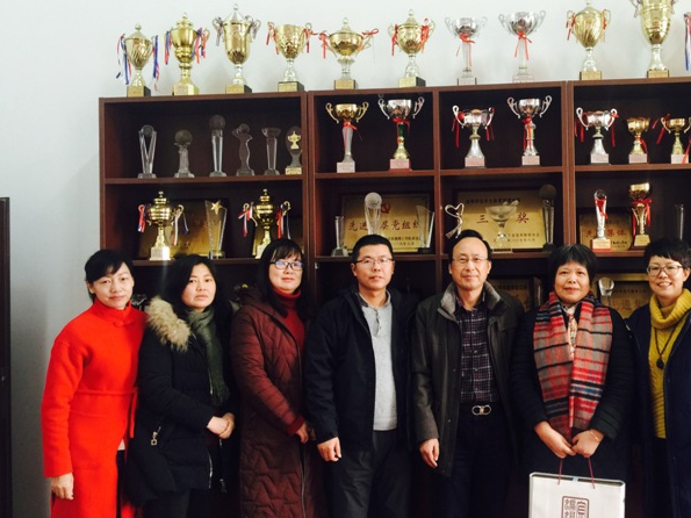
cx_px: 461
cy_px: 257
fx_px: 778
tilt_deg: +1.5
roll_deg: +0.0
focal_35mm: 39
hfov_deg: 47.1
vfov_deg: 36.8
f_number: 2.2
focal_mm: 4.15
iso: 64
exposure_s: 1/17
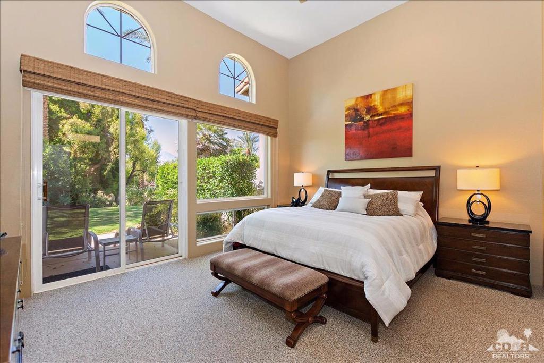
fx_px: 227
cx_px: 272
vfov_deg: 77.3
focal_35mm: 15
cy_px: 182
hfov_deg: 100.4
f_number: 4.5
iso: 320
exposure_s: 1/125
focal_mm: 10
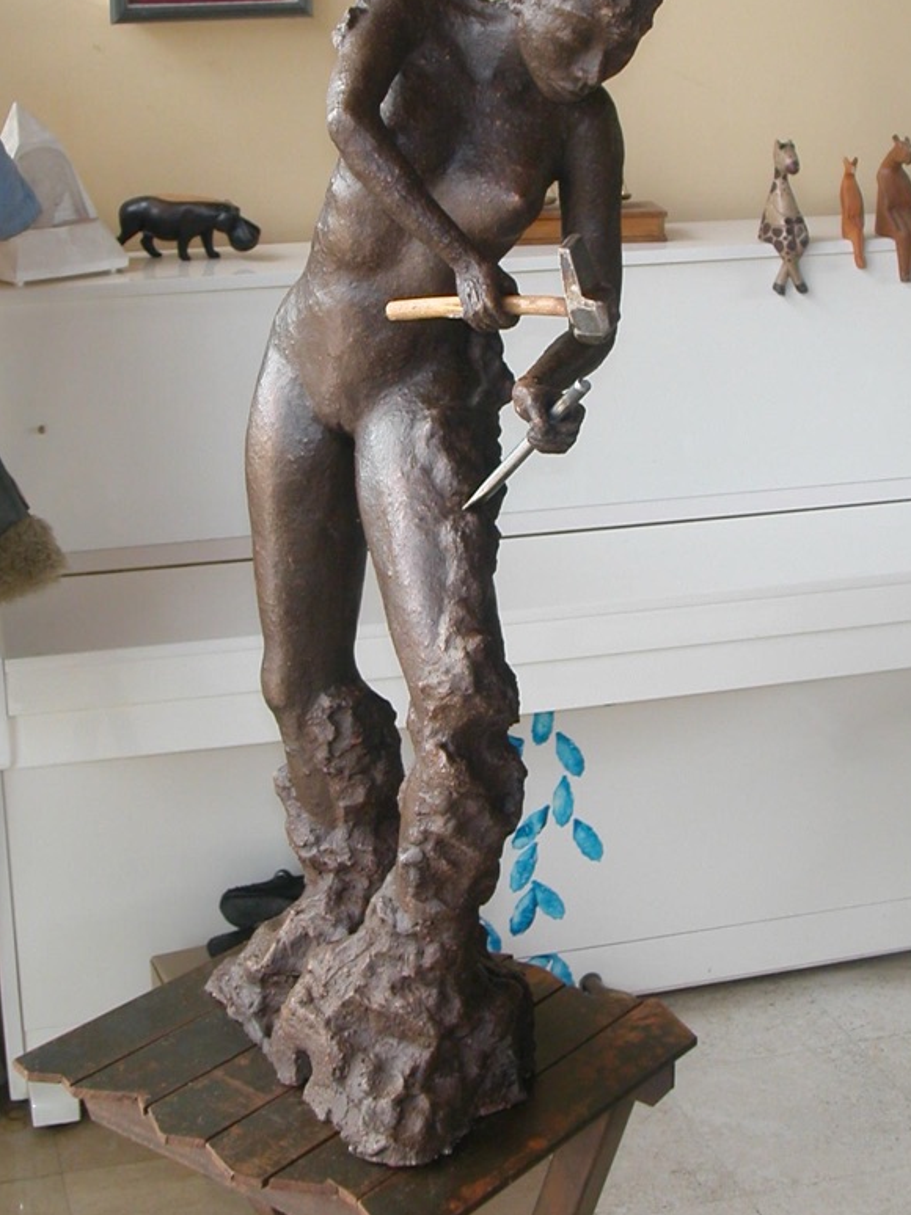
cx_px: 403
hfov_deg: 25.6
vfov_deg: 33.7
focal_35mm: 57
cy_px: 523
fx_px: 2001
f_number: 3.2
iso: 100
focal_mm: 7.5
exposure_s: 1/30
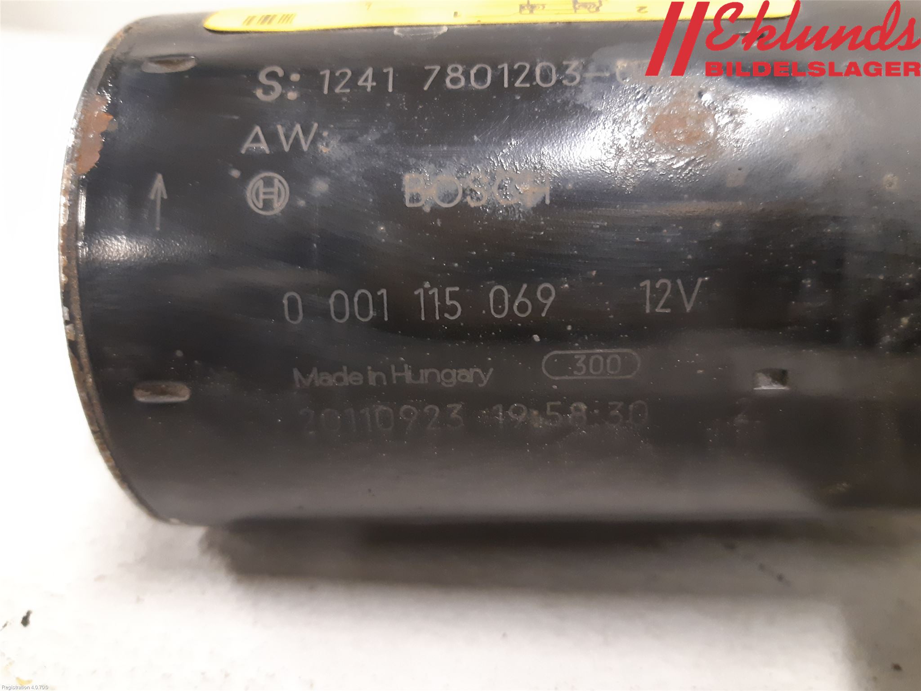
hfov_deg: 67.3
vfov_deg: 53.1
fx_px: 692
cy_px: 346
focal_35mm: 26
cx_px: 460
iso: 320
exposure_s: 1/25
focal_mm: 3.93
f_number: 1.7
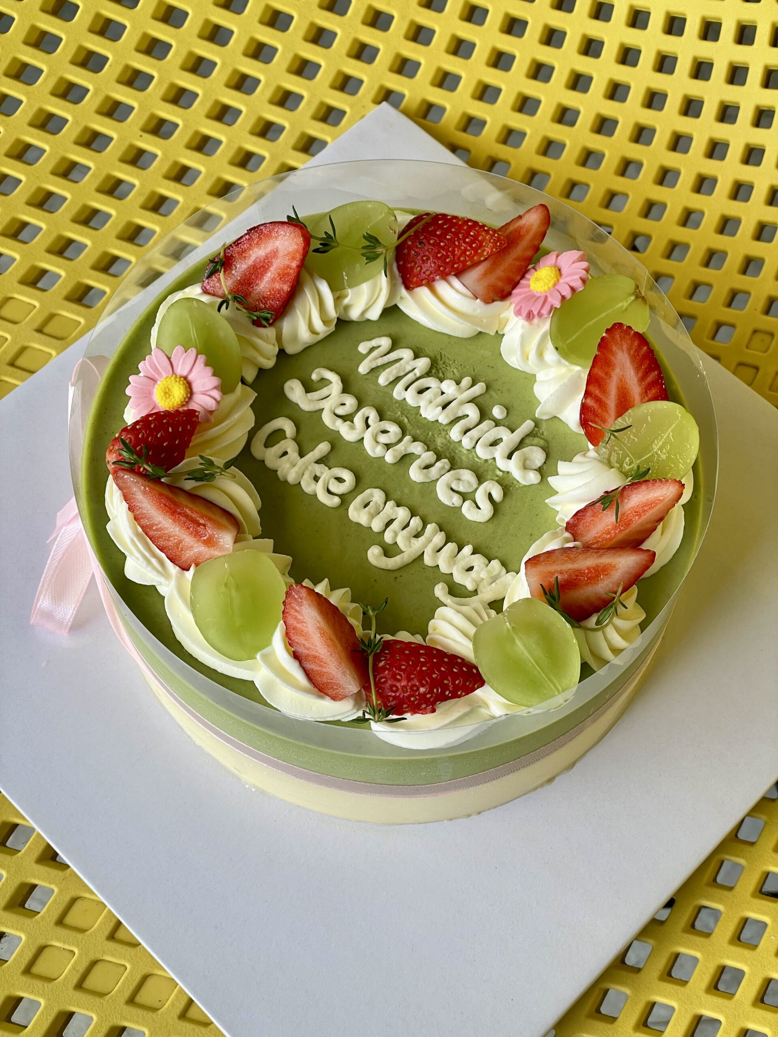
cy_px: 518
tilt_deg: -62.5
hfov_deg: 28.0
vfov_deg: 36.8
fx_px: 1558
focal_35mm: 52
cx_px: 389
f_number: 2
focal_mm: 6
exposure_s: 1/112
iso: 25
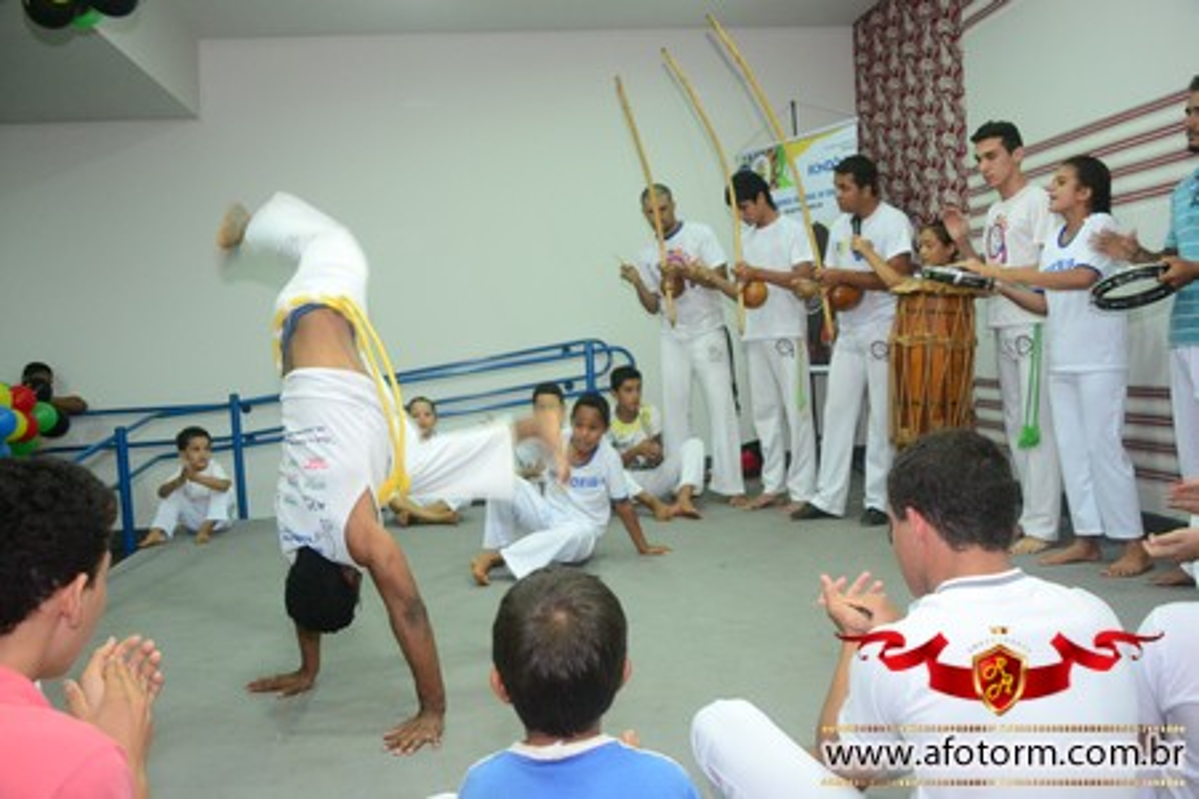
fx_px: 1099
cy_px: 400
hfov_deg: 57.2
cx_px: 600
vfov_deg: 40.0
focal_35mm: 33
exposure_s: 1/80
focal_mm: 22
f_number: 3.8
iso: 1600
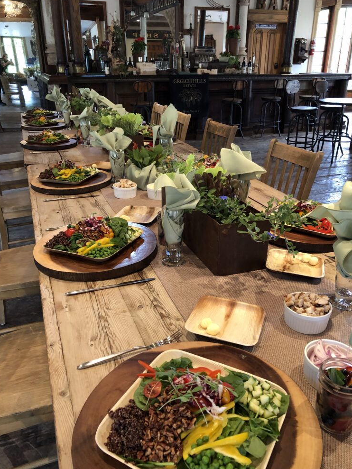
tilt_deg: -23.7
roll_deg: -0.5
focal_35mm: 29
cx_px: 176
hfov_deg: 48.2
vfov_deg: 61.7
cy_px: 236
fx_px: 393
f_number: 1.8
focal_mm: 3.99
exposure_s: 1/15
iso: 50
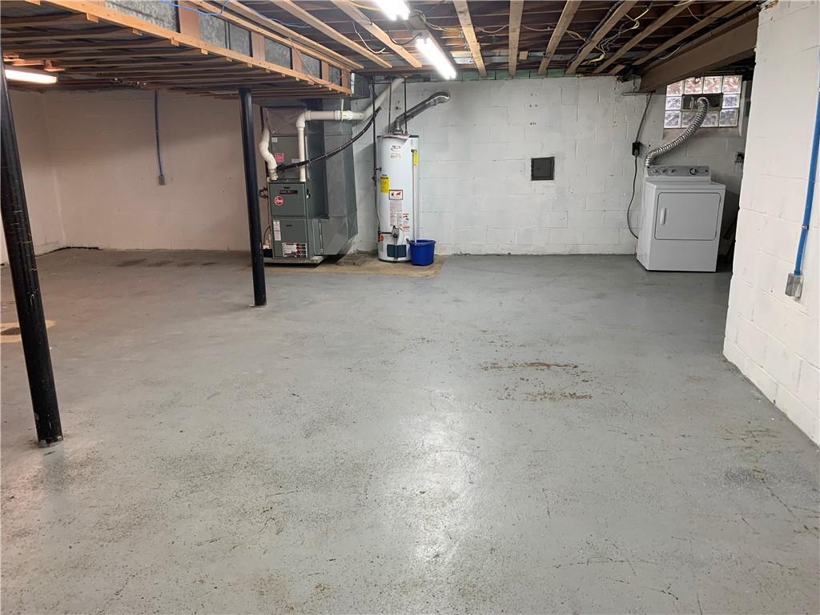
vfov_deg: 53.1
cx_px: 410
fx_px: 616
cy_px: 308
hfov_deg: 67.3
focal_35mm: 26
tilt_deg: -14.7
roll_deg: +0.9
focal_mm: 4.25
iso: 80
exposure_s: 1/60
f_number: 1.8
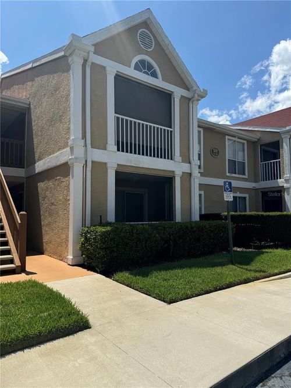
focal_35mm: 24
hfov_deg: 56.8
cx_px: 146
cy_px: 194
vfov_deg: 71.6
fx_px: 269
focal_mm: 6.76
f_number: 1.78
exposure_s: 1/7092
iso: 80
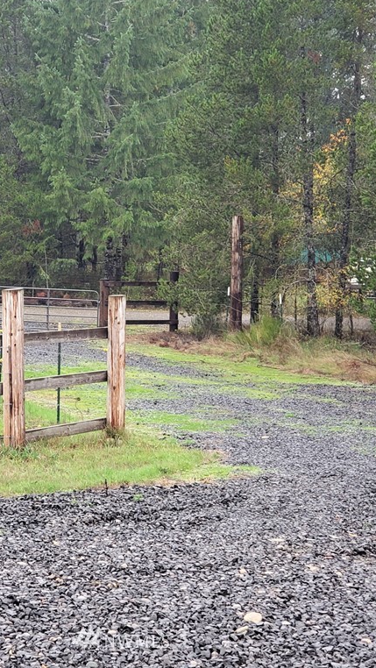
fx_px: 1346
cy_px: 334
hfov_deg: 15.9
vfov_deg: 27.9
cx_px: 125
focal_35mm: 76
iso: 50
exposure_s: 1/30
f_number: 2.4
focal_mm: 6
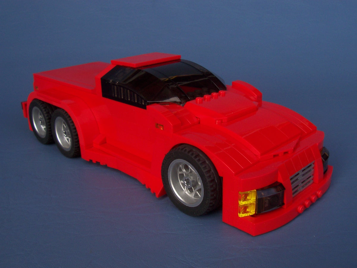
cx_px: 178
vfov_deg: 38.7
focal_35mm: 37
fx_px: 382
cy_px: 134
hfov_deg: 50.1
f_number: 5.6
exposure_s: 1/125
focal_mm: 5.6
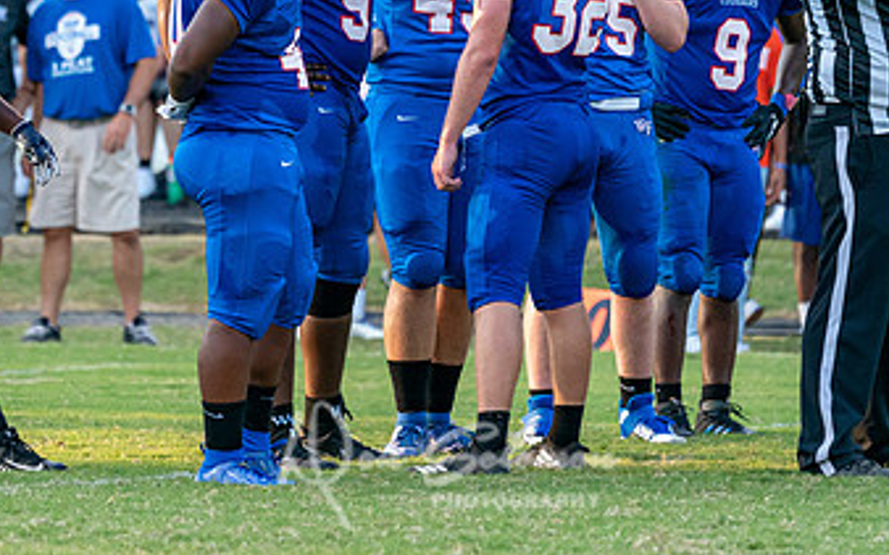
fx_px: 12861
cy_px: 58
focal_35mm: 531
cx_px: 392
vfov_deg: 2.5
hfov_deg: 4.0
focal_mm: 279
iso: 3200
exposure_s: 1/1000
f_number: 5.6
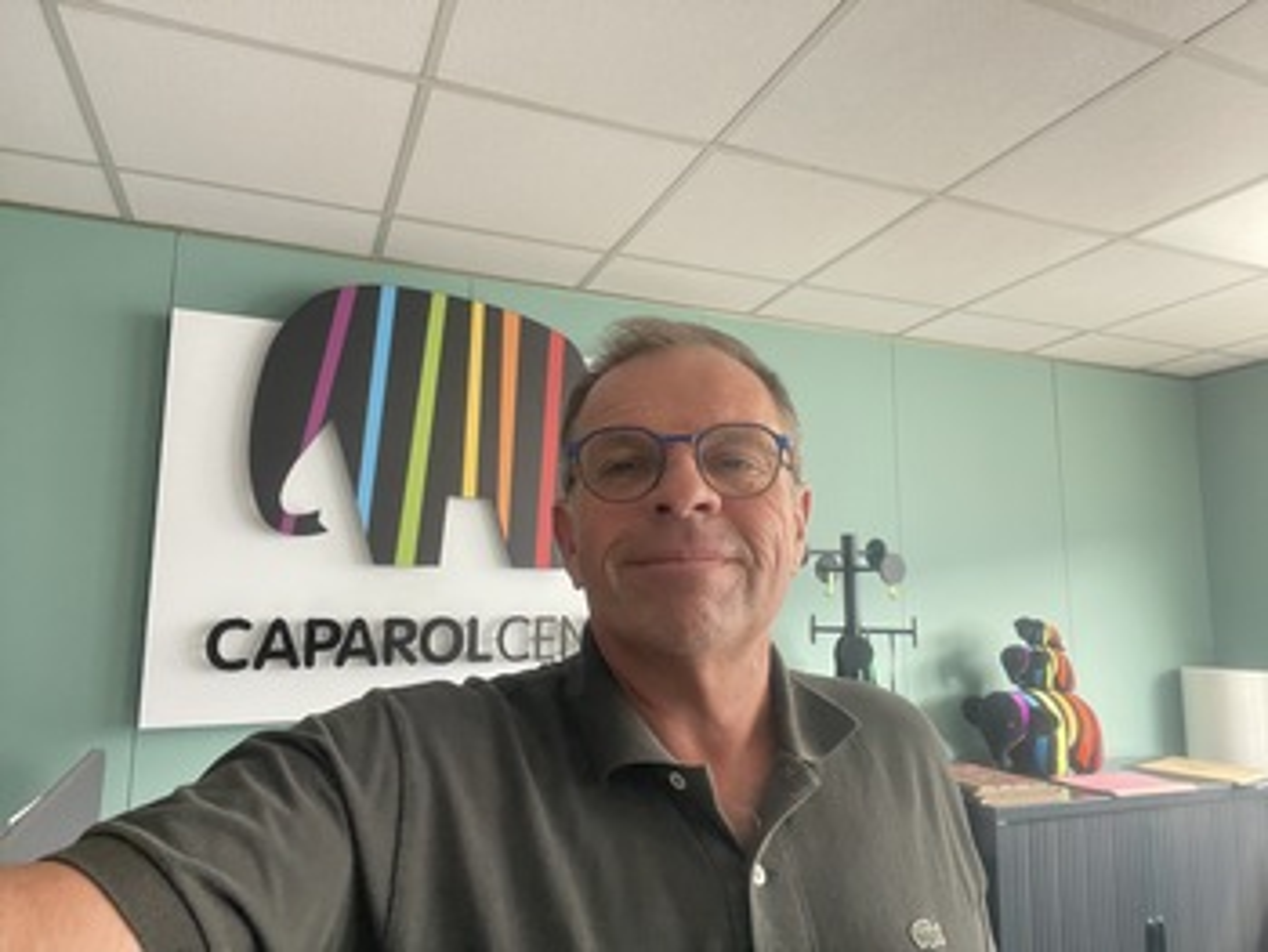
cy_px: 476
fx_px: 843
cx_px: 634
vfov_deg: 58.9
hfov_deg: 73.9
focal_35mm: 23
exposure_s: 1/40
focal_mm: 2.71
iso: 400
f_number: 2.2
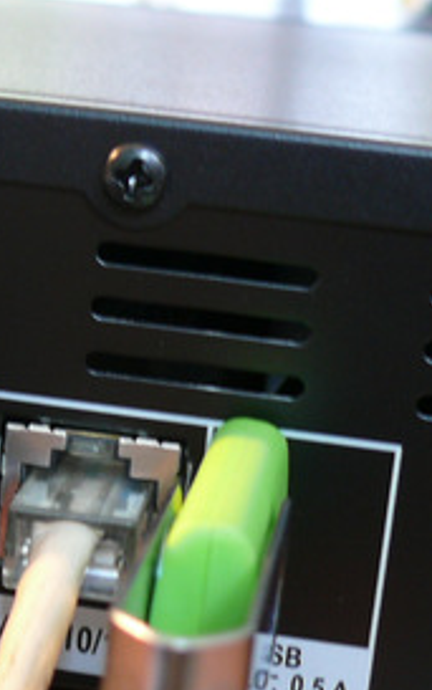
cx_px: -86
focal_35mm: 121
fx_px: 2276
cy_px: 364
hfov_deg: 10.7
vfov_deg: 17.2
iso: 100
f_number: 2.8
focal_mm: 8.3
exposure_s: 1/4
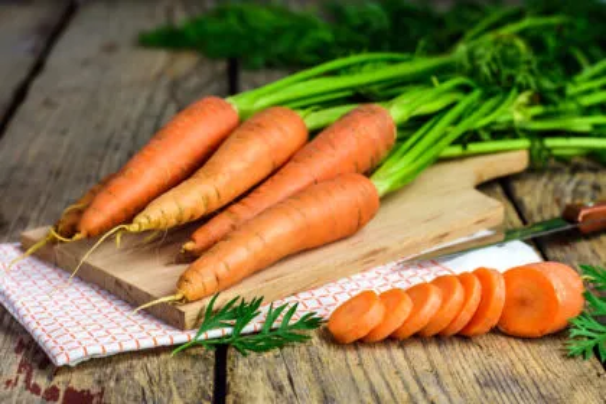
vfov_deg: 18.2
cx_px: 303
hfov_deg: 27.0
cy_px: 202
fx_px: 1262
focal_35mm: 75
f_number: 5.6
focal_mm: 50
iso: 100
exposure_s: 1/25
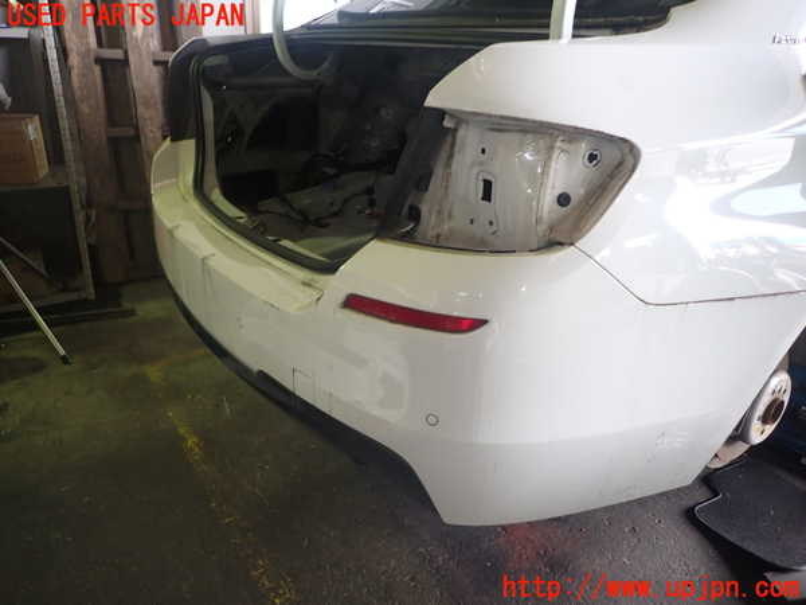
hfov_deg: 69.4
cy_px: 302
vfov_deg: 54.9
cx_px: 403
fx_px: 582
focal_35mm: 25
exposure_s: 1/40
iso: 200
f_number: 2
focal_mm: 4.5
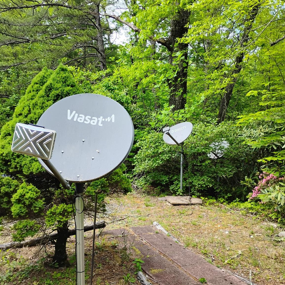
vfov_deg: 49.7
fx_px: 307
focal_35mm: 33
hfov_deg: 49.7
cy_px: 141
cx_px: 143
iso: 164
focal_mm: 4.26
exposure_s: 1/126
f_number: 1.8
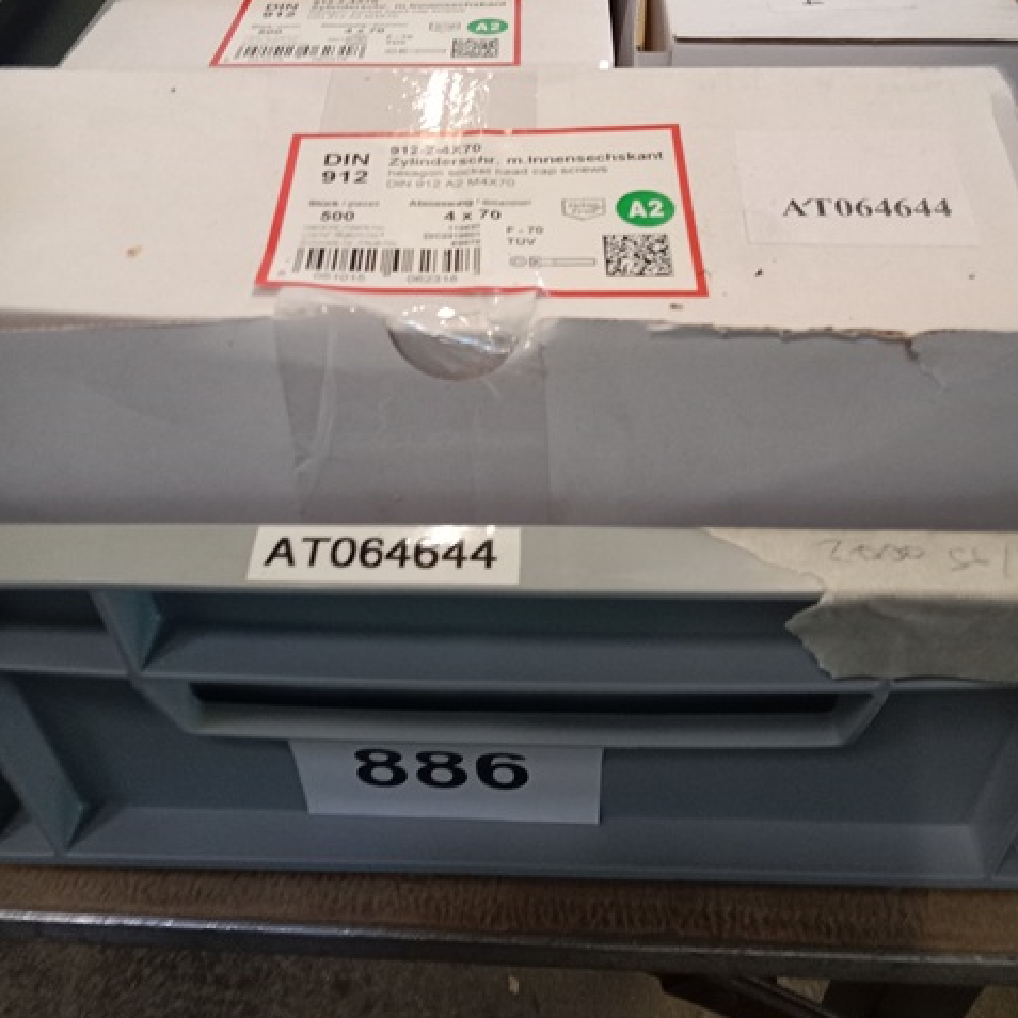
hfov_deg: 51.1
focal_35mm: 32
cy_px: 399
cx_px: 508
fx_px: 1065
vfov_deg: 50.7
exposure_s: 1/20
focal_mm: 3.65
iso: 625
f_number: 2.2
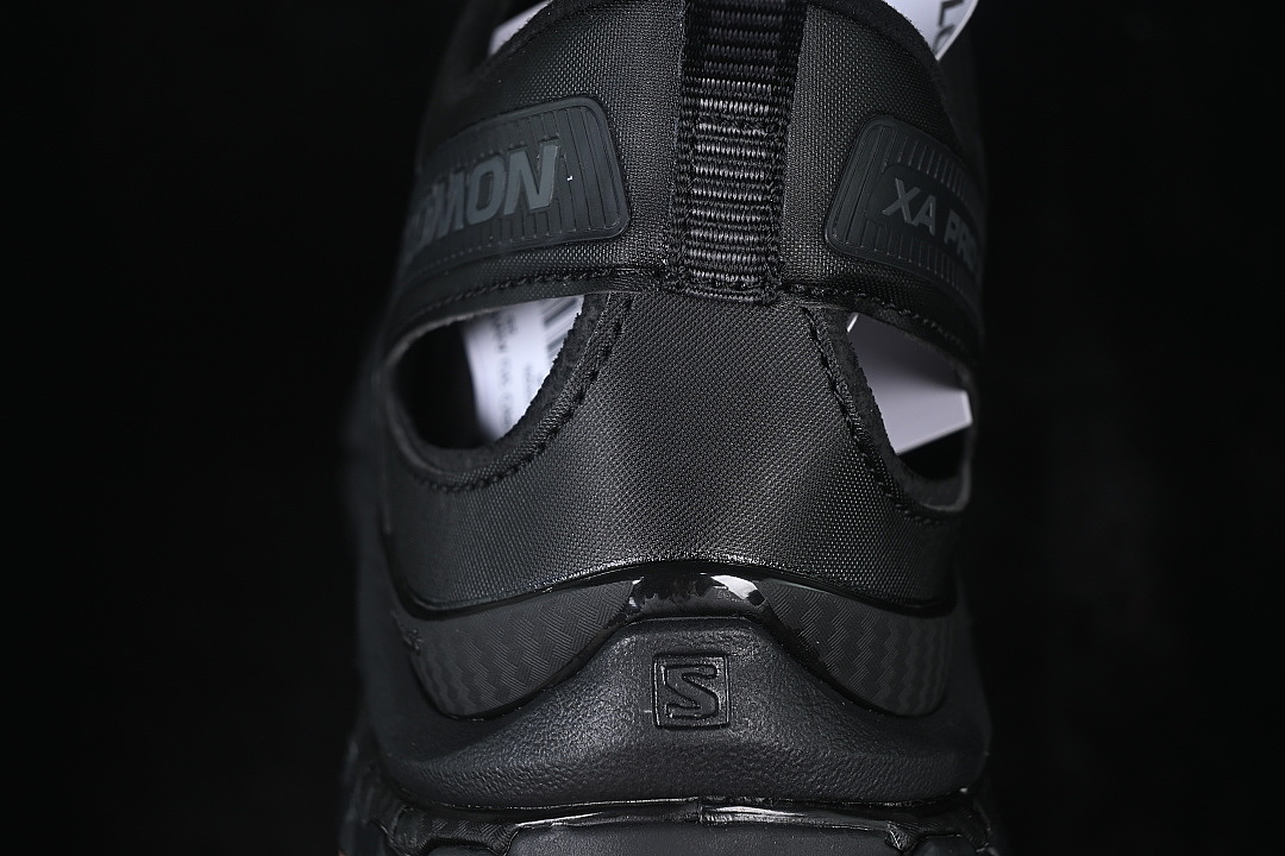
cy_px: 428
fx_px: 2677
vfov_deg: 18.2
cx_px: 642
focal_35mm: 75
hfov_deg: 27.0
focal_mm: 50
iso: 160
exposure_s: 1/50
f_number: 6.3
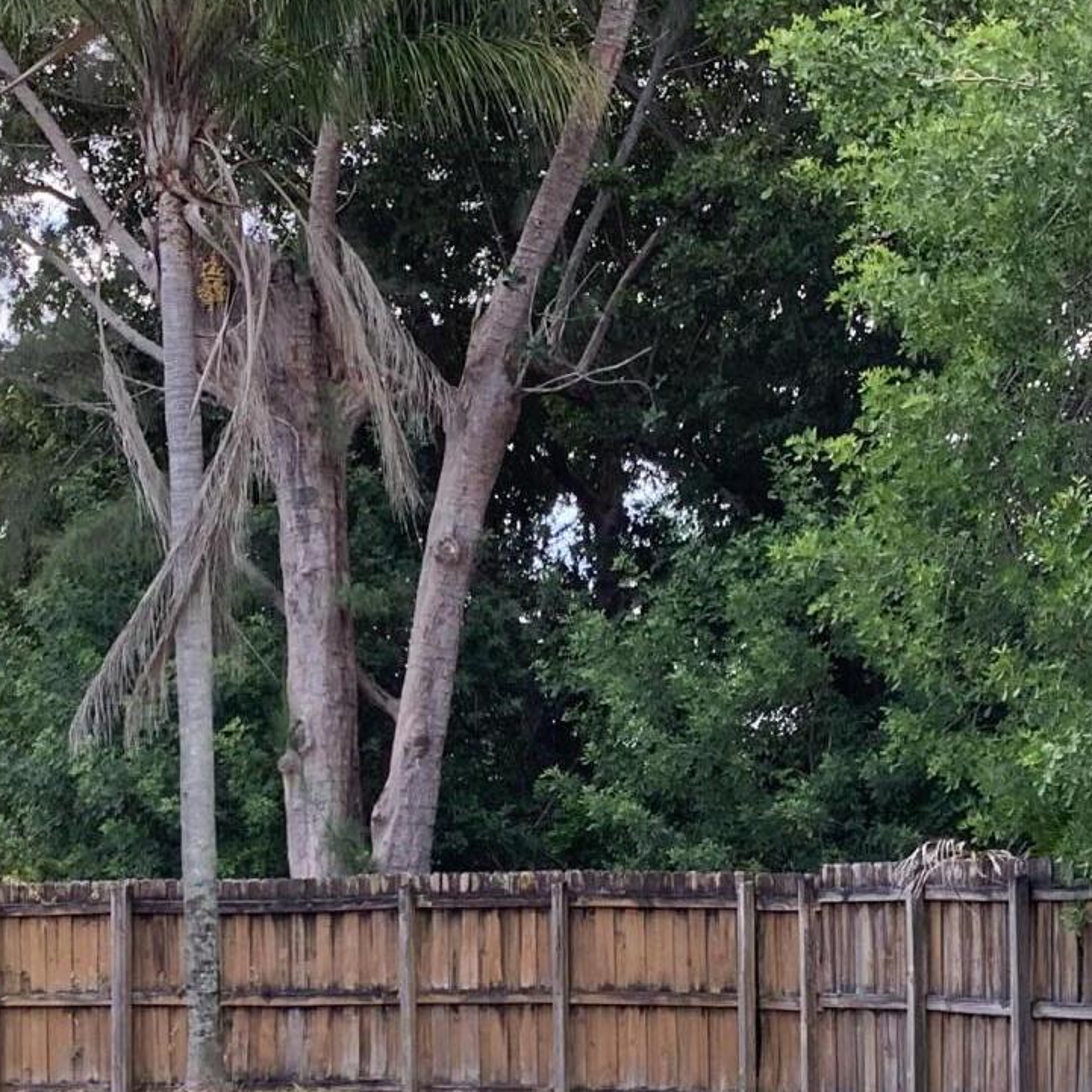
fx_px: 2712
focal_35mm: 76
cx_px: 626
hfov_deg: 22.7
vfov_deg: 22.5
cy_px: 835
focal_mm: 3.3
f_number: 2.4
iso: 25
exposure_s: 1/155
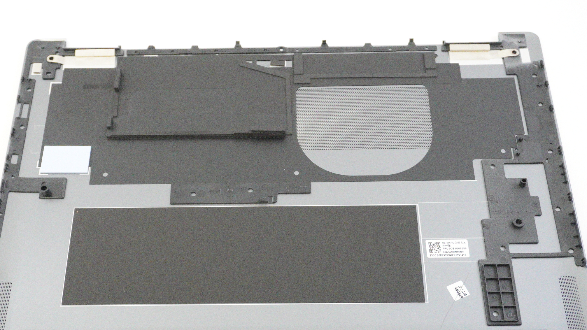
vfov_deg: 22.7
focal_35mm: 53
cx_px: 270
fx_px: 819
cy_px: 205
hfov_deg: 39.4
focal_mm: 27
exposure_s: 1/320
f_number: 5.6
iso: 12800
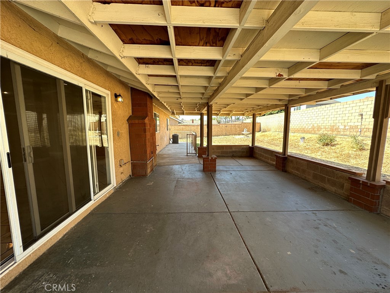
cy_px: 146
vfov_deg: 85.7
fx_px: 158
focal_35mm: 14
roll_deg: +0.0
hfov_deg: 102.1
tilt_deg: -6.7
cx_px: 195
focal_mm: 2.22
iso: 40
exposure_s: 1/233
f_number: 2.2
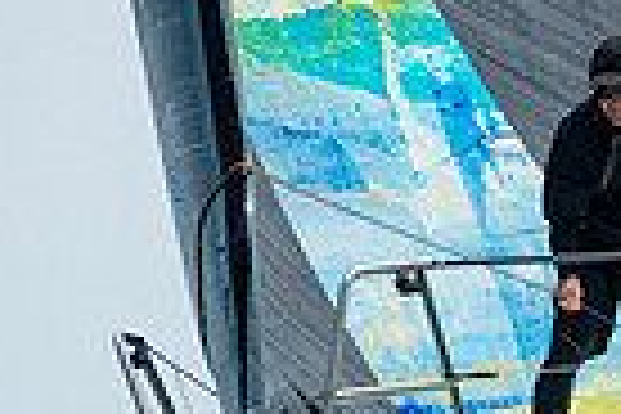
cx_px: 914
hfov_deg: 2.5
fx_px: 14489
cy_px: 538
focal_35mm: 840
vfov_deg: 1.6
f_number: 5
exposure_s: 1/2000
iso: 250
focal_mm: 200
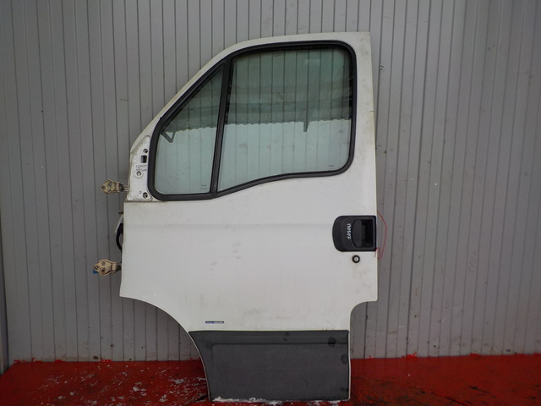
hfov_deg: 60.0
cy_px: 203
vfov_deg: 46.8
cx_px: 270
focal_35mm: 30
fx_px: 469
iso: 125
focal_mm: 4.1
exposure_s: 1/40
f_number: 3.3
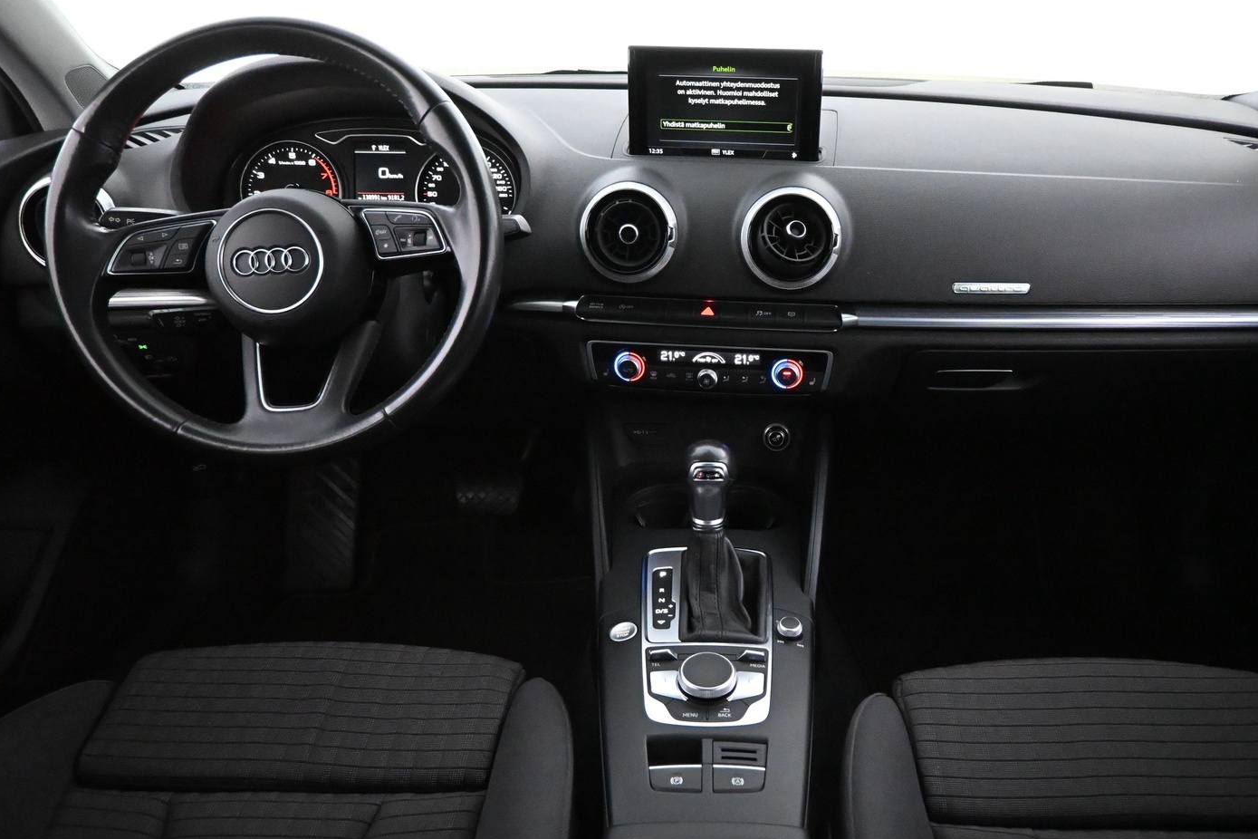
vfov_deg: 46.4
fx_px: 978
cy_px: 454
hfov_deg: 65.2
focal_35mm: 28
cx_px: 709
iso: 9000
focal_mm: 16
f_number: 3.5
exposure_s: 1/60
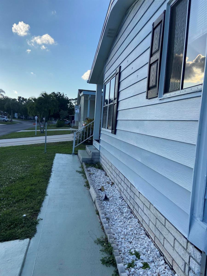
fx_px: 207
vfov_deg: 67.3
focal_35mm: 26
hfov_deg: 53.1
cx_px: 104
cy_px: 138
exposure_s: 1/1996
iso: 32
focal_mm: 4.25
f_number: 1.8
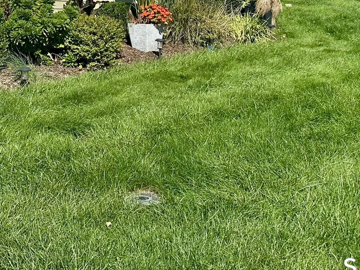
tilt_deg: +6.3
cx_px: 30
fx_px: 624
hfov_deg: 30.6
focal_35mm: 60
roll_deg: -0.9
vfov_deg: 22.5
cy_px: -53
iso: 80
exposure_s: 1/8929
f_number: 1.78
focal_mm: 6.86
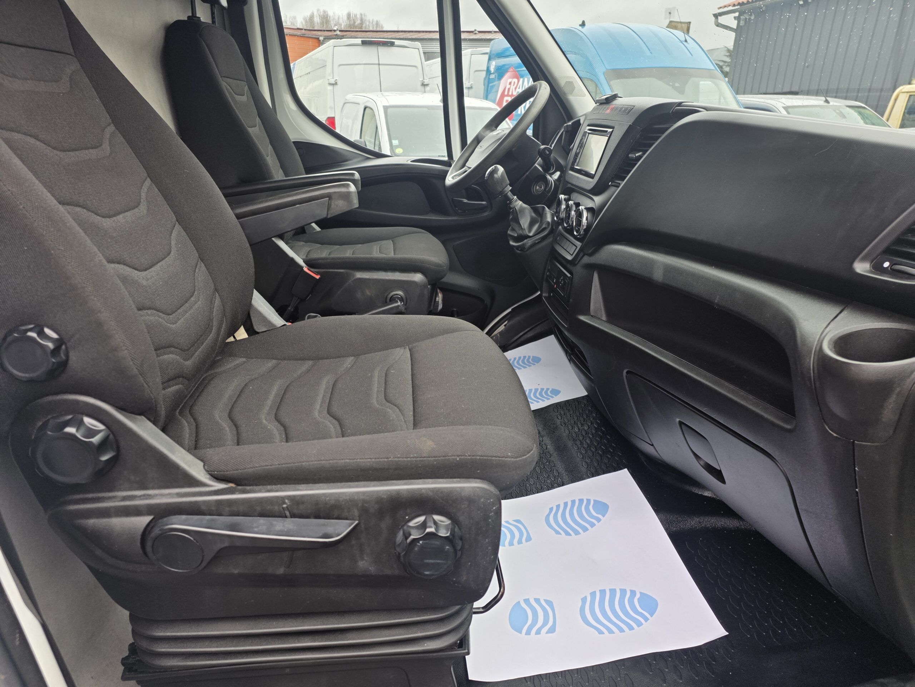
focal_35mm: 23
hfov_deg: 73.9
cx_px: 458
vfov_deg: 58.9
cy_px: 344
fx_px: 608
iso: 64
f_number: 1.7
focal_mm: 6.25
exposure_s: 1/180
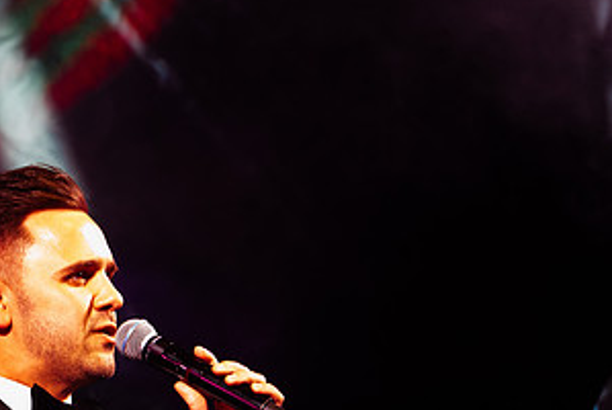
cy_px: 284
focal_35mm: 252
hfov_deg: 8.2
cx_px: 133
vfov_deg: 5.5
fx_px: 4288
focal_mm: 130
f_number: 5.6
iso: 2000
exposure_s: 1/200
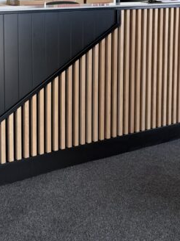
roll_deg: -1.7
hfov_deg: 19.6
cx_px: 87
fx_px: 520
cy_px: 45
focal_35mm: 75
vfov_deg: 25.5
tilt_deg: -7.2
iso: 64
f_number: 1.78
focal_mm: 6.76
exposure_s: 1/250
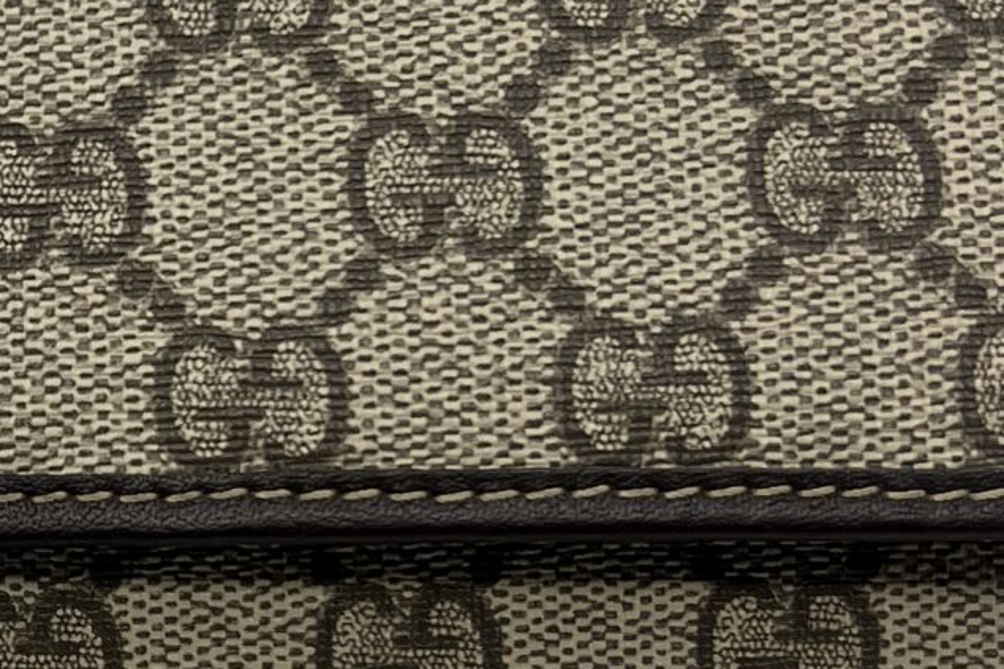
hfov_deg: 18.0
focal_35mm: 109
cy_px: 463
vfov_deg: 12.5
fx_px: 3039
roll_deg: +2.0
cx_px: -134
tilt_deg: -35.6
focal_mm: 5.7
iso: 40
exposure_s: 1/213
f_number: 1.5
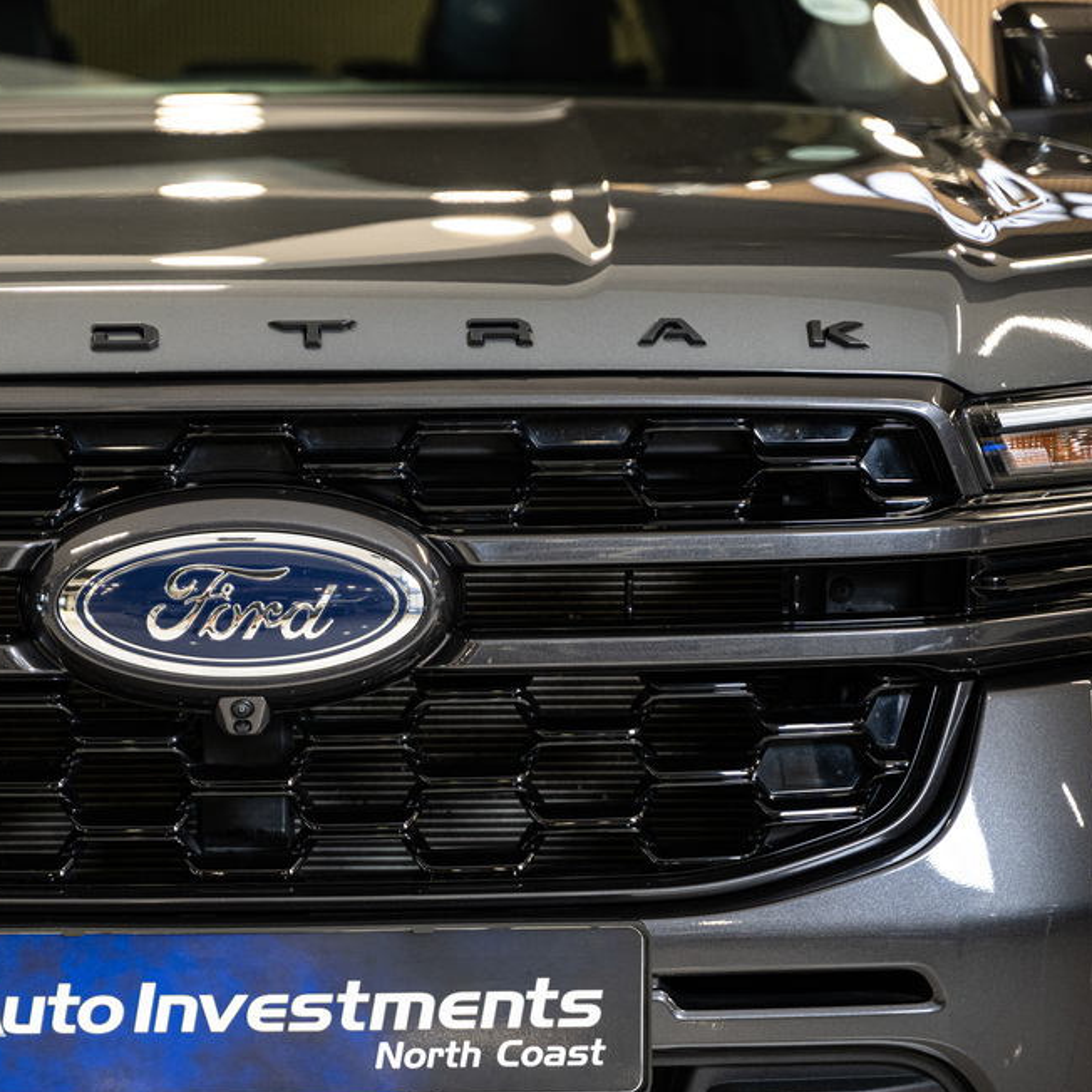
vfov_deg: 17.4
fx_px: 3569
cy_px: 543
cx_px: 242
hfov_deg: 17.3
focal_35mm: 100
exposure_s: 1/160
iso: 640
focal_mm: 75
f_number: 2.8
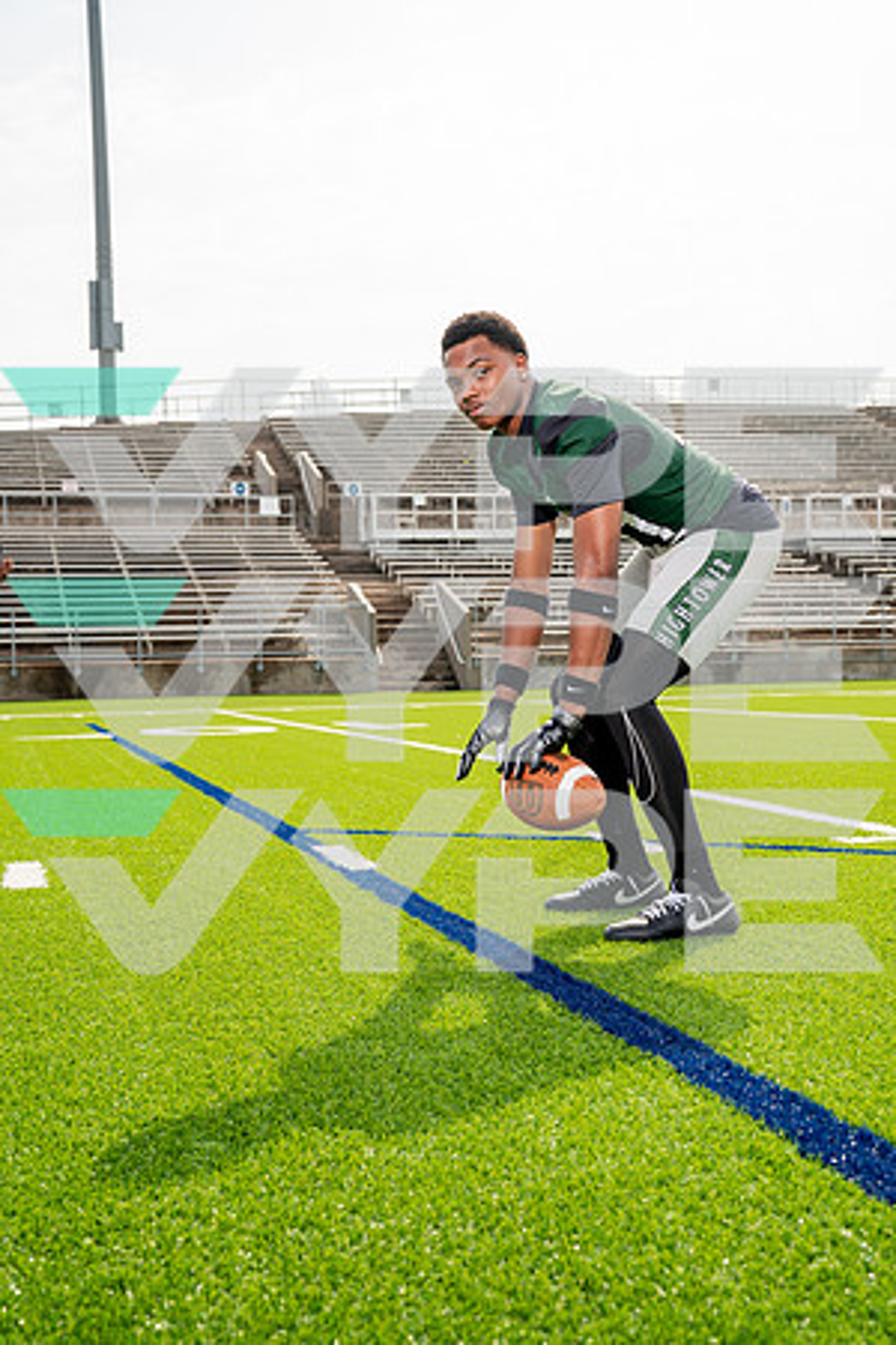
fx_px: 1643
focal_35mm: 44
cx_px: 448
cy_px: 672
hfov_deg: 30.5
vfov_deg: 44.5
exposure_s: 1/320
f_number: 5.6
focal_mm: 44
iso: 100
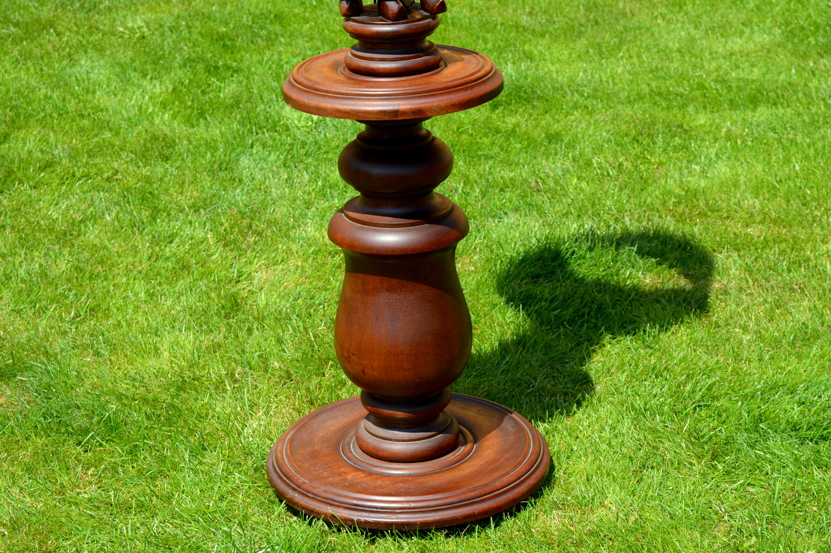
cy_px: 276
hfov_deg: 28.1
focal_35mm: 72
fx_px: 1661
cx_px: 416
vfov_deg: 18.9
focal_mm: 48
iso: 100
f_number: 8
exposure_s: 1/250
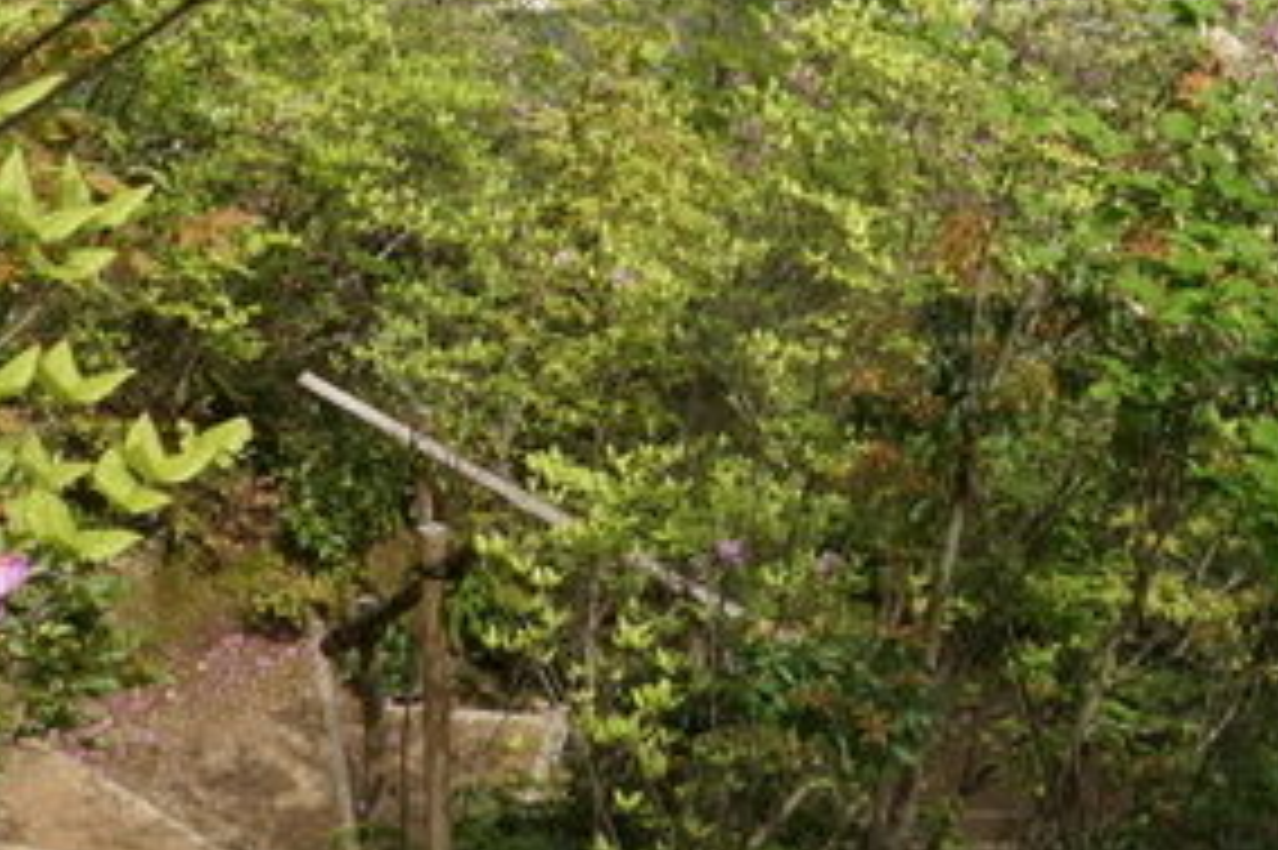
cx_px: 794
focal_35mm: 86
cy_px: -328
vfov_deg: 15.0
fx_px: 3051
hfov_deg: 23.6
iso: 1000
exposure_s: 1/160
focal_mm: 20
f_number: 22
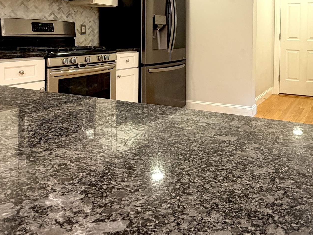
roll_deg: -0.6
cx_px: 220
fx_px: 307
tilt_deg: -1.5
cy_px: 42
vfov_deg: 39.9
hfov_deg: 52.4
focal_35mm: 34
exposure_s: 1/60
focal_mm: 2.22
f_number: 2.2
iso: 200
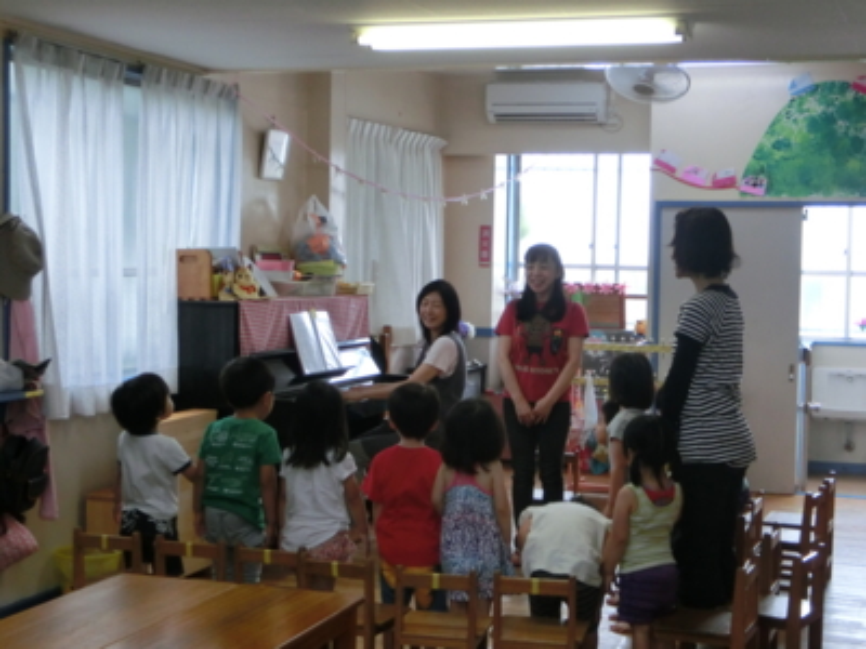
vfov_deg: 25.7
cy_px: 324
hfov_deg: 33.8
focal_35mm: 57
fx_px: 1426
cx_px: 433
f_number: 4.5
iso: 400
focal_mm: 10.11
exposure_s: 1/125
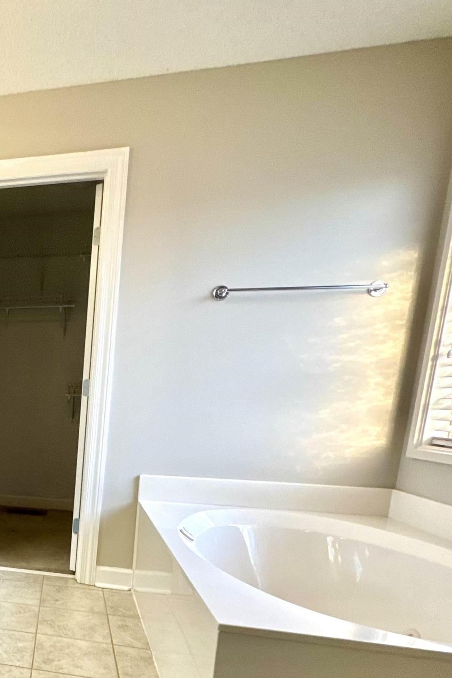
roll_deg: -1.2
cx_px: -86
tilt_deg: -9.9
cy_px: 482
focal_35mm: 28
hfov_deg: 36.3
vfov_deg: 62.8
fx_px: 527
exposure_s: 1/120
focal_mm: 2.22
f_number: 2.2
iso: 160
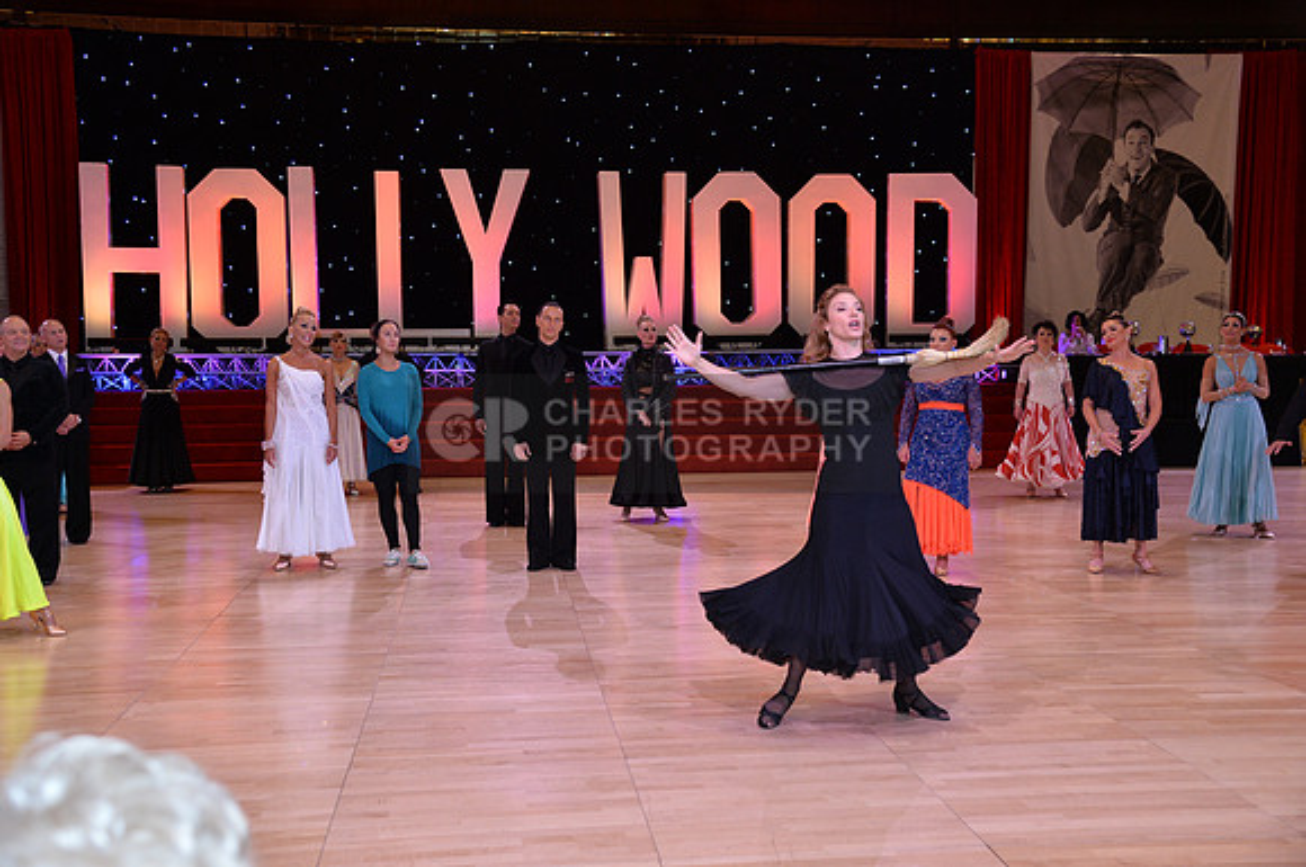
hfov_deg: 50.8
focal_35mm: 38
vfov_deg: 35.0
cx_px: 653
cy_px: 434
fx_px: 1377
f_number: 4.5
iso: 1250
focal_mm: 38
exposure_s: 1/250
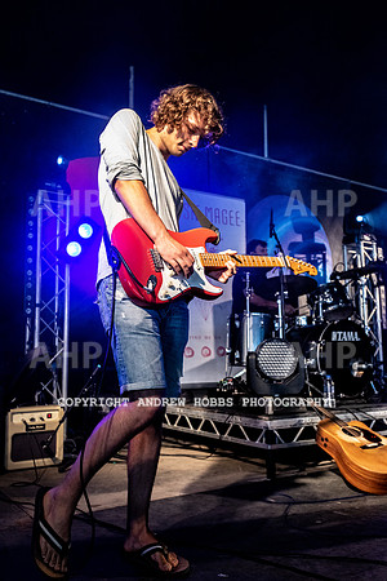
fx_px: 516
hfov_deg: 41.1
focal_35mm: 32
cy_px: 290
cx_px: 194
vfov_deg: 58.7
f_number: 5
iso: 5000
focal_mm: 32
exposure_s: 1/800
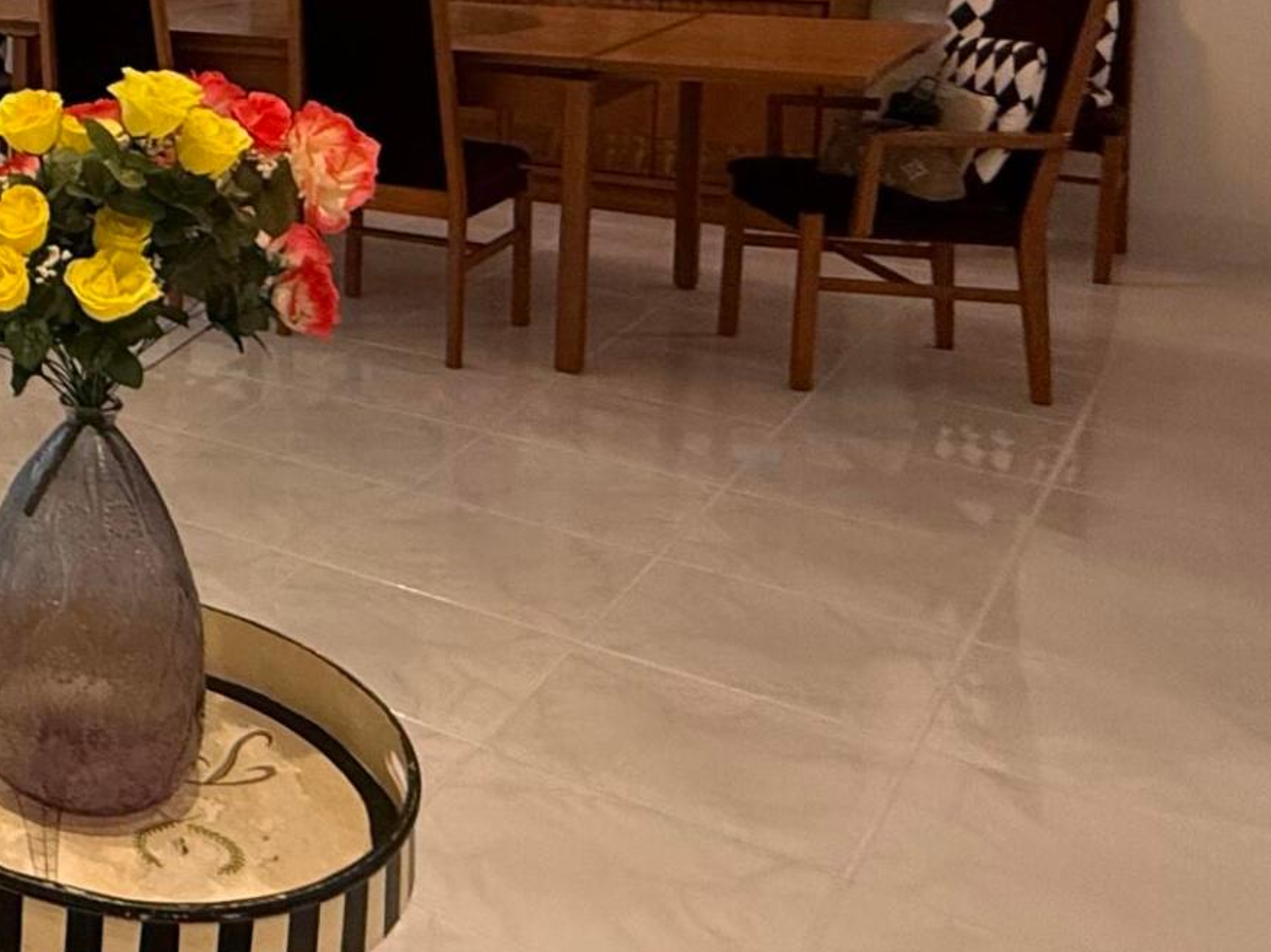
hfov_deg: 30.7
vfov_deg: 29.7
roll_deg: +1.6
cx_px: -448
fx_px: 1688
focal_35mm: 46
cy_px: 32
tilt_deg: -7.3
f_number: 2.2
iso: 250
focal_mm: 2.22
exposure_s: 1/107
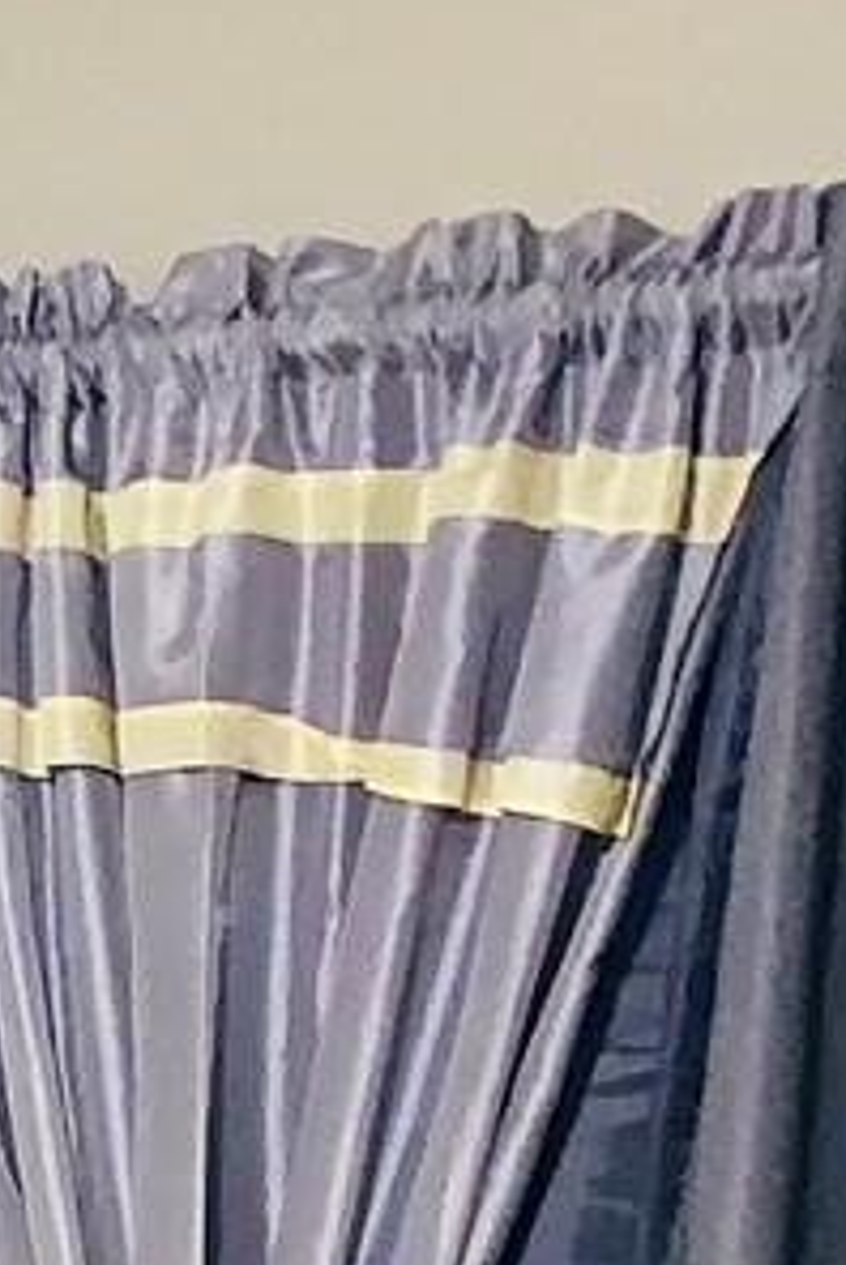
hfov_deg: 8.3
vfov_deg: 12.6
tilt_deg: -12.9
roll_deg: -1.1
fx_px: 5134
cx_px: -1453
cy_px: 2372
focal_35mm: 146
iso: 100
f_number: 1.8
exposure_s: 1/5
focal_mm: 4.25
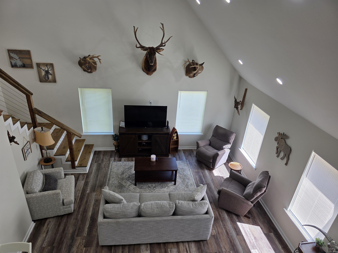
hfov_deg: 73.9
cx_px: 169
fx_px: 225
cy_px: 126
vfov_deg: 58.9
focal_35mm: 23
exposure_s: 1/120
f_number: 1.7
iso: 50
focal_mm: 6.3
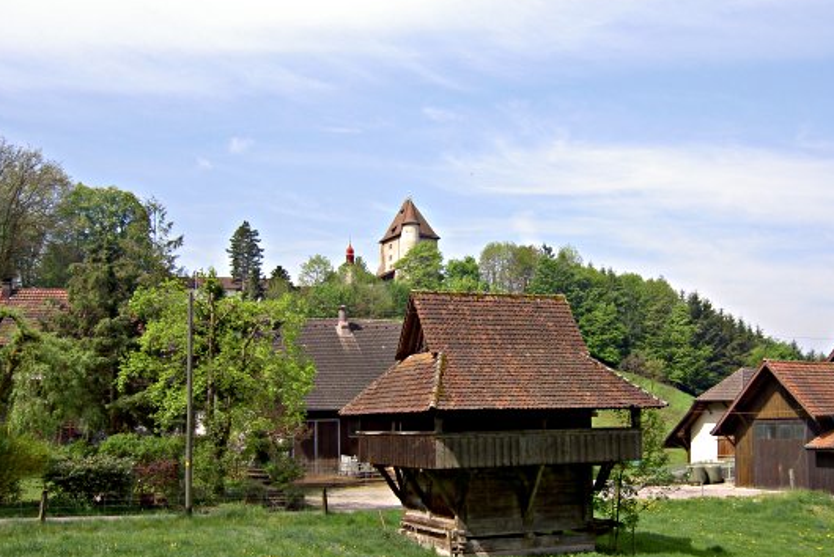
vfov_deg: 33.4
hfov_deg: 48.3
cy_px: 330
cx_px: 464
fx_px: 927
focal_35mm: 40
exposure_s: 1/250
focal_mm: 5.6
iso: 50
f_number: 4.7
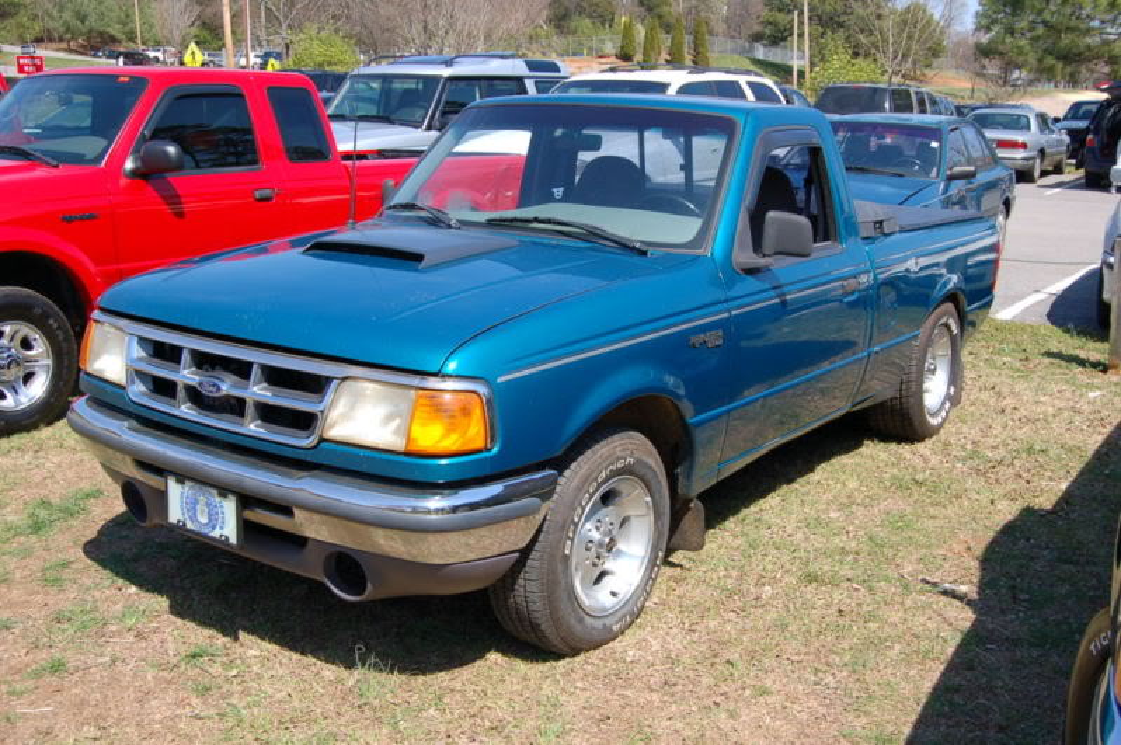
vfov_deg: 34.1
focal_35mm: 39
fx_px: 1213
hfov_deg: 49.6
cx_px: 560
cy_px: 372
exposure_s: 1/400
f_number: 7.1
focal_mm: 26
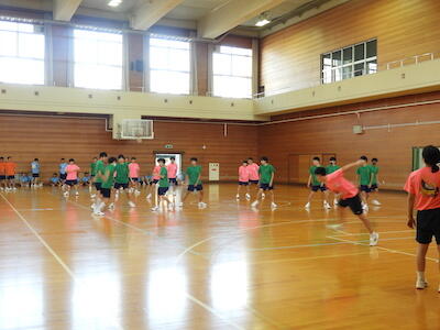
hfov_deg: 46.8
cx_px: 220
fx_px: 508
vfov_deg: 36.0
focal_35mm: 40
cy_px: 165
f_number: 3.8
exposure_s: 1/30
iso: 220
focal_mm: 7.2
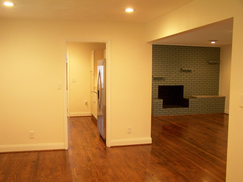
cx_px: 122
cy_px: 91
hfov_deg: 49.0
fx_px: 267
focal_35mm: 38
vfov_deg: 37.7
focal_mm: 6.3
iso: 64
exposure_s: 1/6
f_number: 2.8
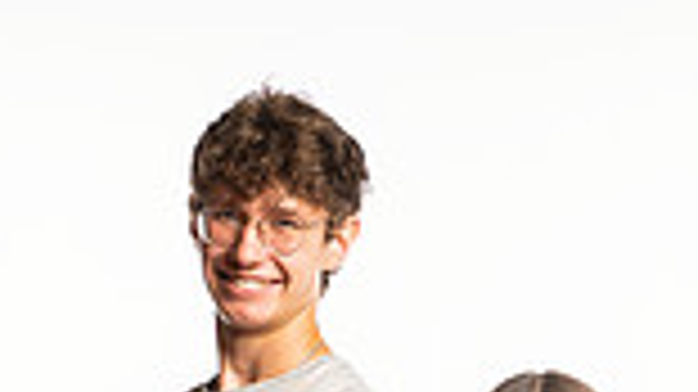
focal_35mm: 186
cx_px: 324
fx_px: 3441
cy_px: 978
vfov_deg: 6.2
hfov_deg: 11.6
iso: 640
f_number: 5.6
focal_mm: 61
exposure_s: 1/250
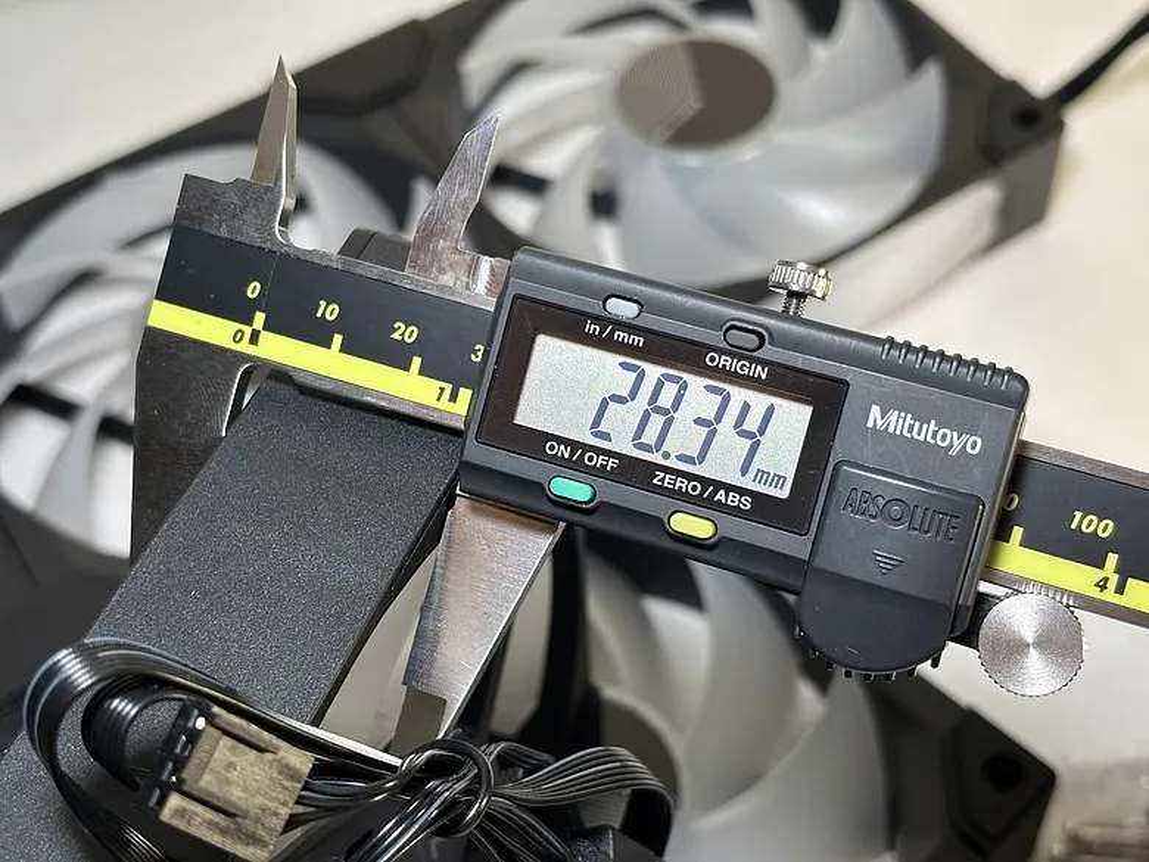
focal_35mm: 52
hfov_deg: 36.8
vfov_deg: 28.0
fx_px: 1726
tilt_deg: -53.1
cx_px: 574
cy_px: 431
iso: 64
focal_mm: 5.96
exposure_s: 1/60
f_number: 1.6
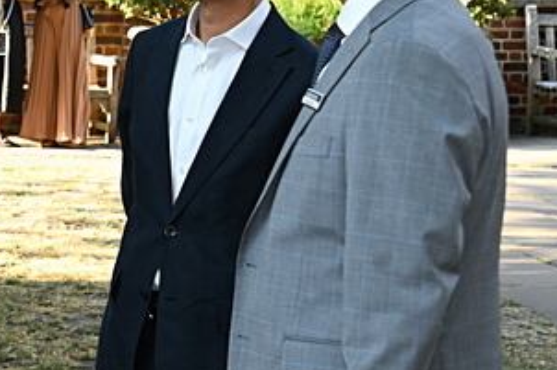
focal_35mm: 127
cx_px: -142
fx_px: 1964
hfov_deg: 15.5
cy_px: 135
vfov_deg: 10.8
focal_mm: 48
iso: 400
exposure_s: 1/80
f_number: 6.3
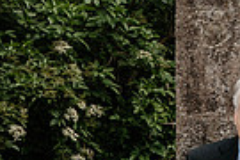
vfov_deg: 3.7
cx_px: 4
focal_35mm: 365
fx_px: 2433
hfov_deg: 5.6
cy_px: 317
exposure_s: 1/320
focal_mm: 85
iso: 1000
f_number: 13
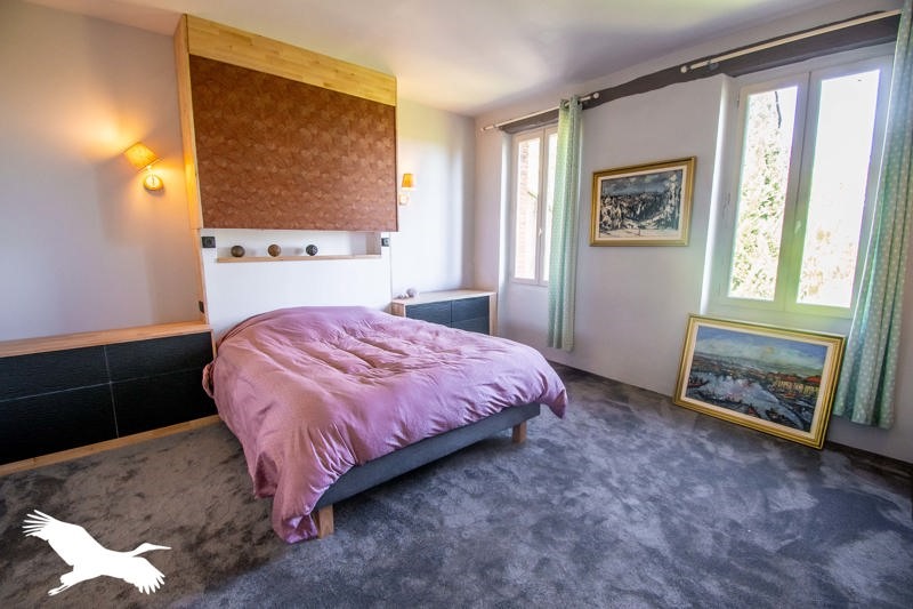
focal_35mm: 15
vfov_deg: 77.3
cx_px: 456
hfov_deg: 100.4
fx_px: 380
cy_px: 304
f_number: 6.3
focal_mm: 10
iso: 800
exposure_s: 1/50
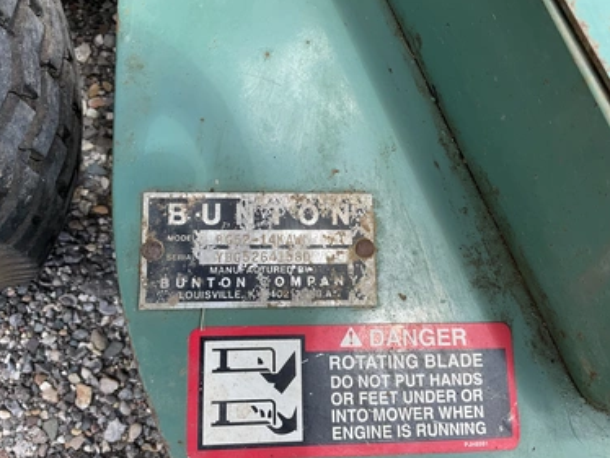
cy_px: 241
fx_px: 547
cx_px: 305
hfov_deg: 58.3
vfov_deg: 45.5
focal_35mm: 31
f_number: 1.8
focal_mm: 3
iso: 25
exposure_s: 1/486
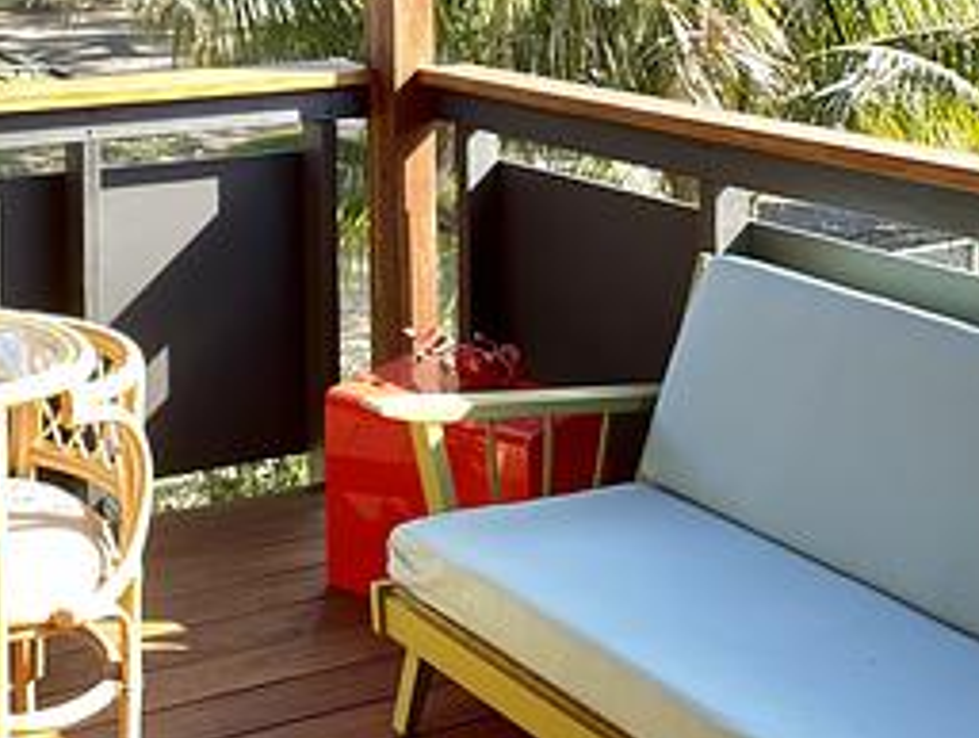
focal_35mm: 63
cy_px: -78
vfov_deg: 22.1
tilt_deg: -1.1
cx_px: 11
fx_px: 1785
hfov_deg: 28.8
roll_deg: +1.2
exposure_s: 1/121
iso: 32
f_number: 1.6
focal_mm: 4.2
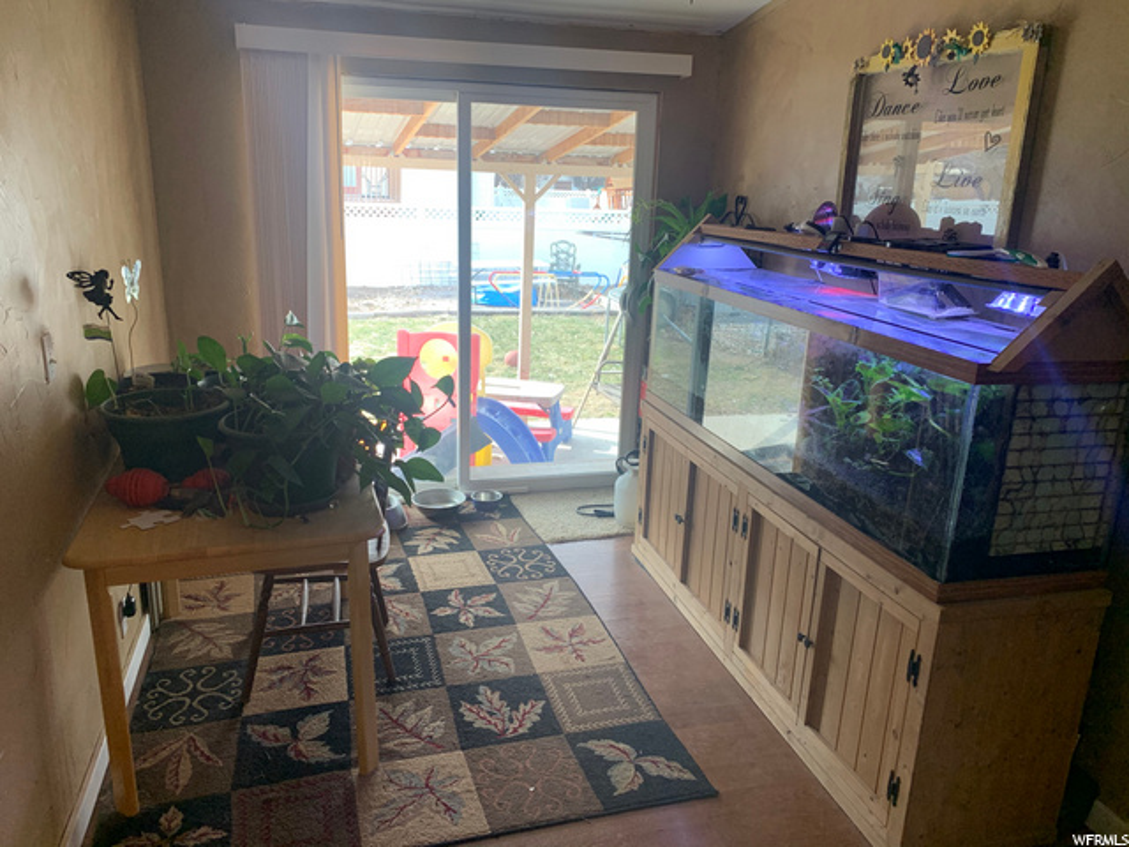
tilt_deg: -15.5
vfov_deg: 53.1
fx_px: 848
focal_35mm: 26
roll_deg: -2.4
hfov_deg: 67.3
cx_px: 564
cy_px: 424
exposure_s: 1/121
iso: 80
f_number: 1.8
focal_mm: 4.25
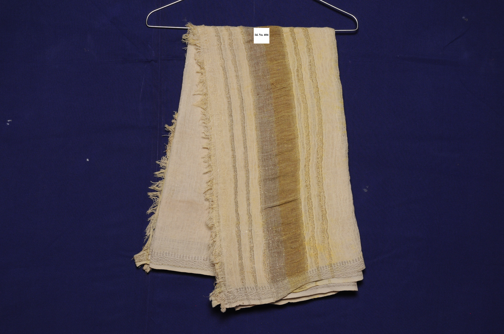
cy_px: 167
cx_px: 252
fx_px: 1300
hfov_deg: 21.9
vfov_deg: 14.7
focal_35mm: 93
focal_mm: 62
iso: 400
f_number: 11
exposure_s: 1/8
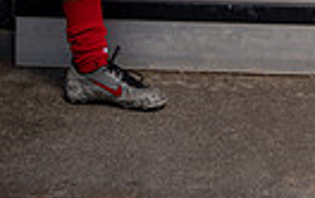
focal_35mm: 125
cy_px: -317
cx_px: 227
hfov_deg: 16.6
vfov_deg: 9.2
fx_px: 1075
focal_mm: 36
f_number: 10
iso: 200
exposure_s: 1/200
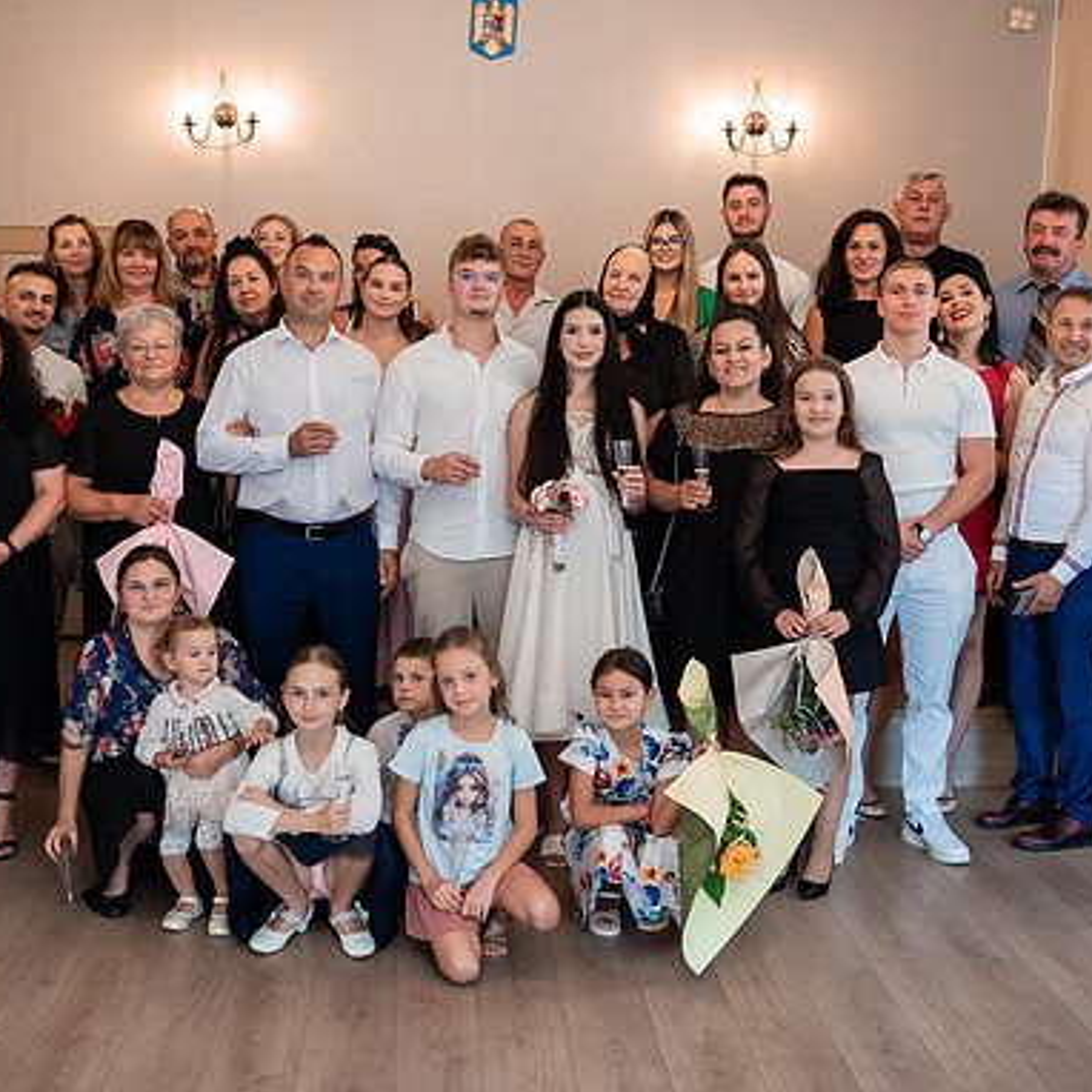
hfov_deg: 39.1
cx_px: 484
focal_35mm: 43
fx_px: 1535
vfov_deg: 39.2
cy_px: 549
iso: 1600
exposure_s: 1/200
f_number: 2.8
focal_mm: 28
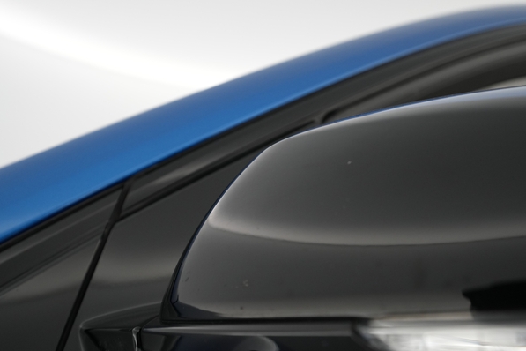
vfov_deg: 43.6
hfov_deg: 61.9
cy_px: 167
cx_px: 279
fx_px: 438
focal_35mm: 30
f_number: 4.5
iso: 2000
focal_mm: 28
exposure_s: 1/80
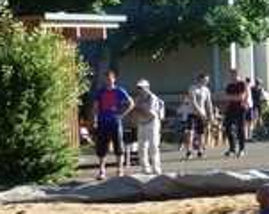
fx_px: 1612
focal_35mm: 203
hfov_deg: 9.5
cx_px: 274
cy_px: 138
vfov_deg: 7.6
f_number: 4.7
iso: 100
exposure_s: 1/250
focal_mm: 10.3
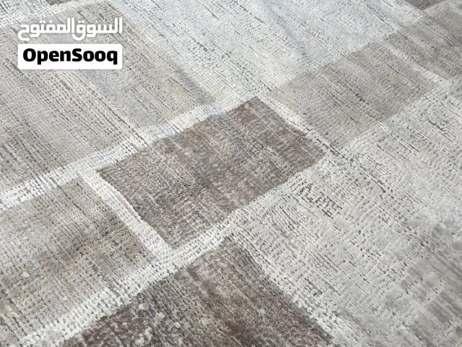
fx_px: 347
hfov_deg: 67.3
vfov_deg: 53.1
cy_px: 174
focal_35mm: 26
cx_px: 231
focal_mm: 5.7
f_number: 1.5
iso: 50
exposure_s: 1/588
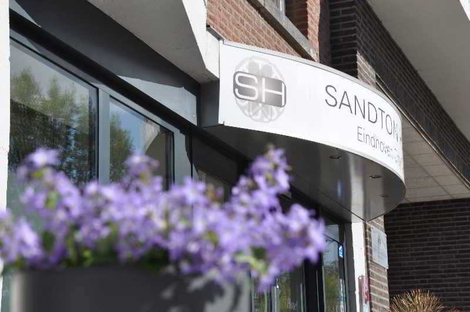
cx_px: 235
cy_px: 156
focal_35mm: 82
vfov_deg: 16.5
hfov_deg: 24.7
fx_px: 1076
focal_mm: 55
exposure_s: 1/250
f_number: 11
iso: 200
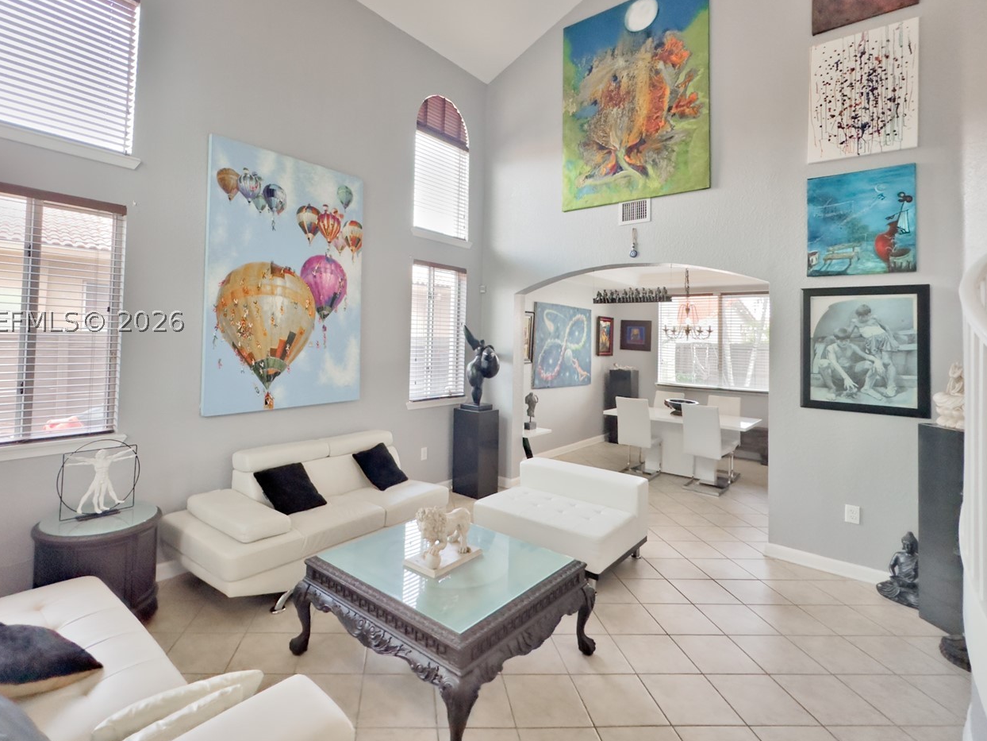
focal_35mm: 18
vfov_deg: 71.3
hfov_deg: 87.3
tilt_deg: +0.4
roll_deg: +0.1
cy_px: 321
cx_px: 427
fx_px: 513
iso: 200
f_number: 2.2
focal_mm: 2.22
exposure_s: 1/120
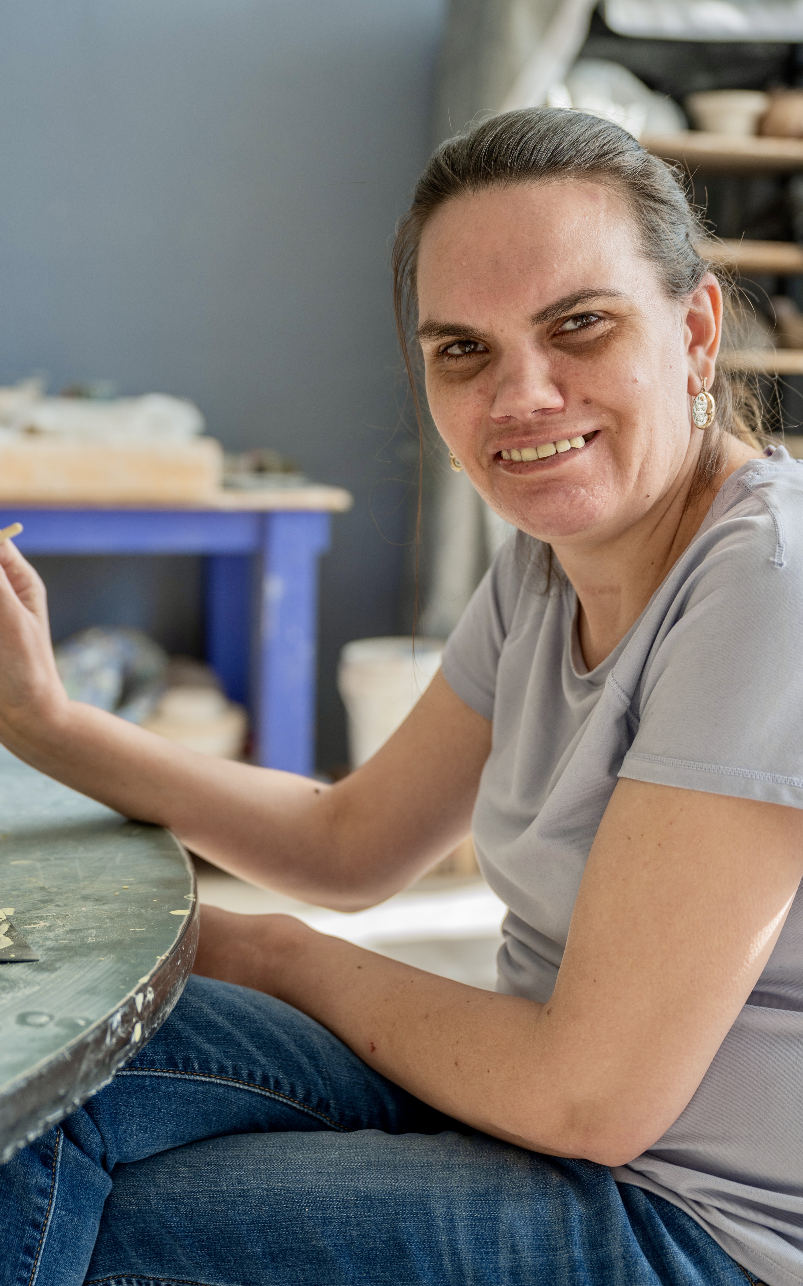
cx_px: 434
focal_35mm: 61
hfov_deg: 21.4
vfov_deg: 33.7
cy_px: 641
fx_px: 2119
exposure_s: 1/125
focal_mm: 39
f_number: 2.8
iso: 100
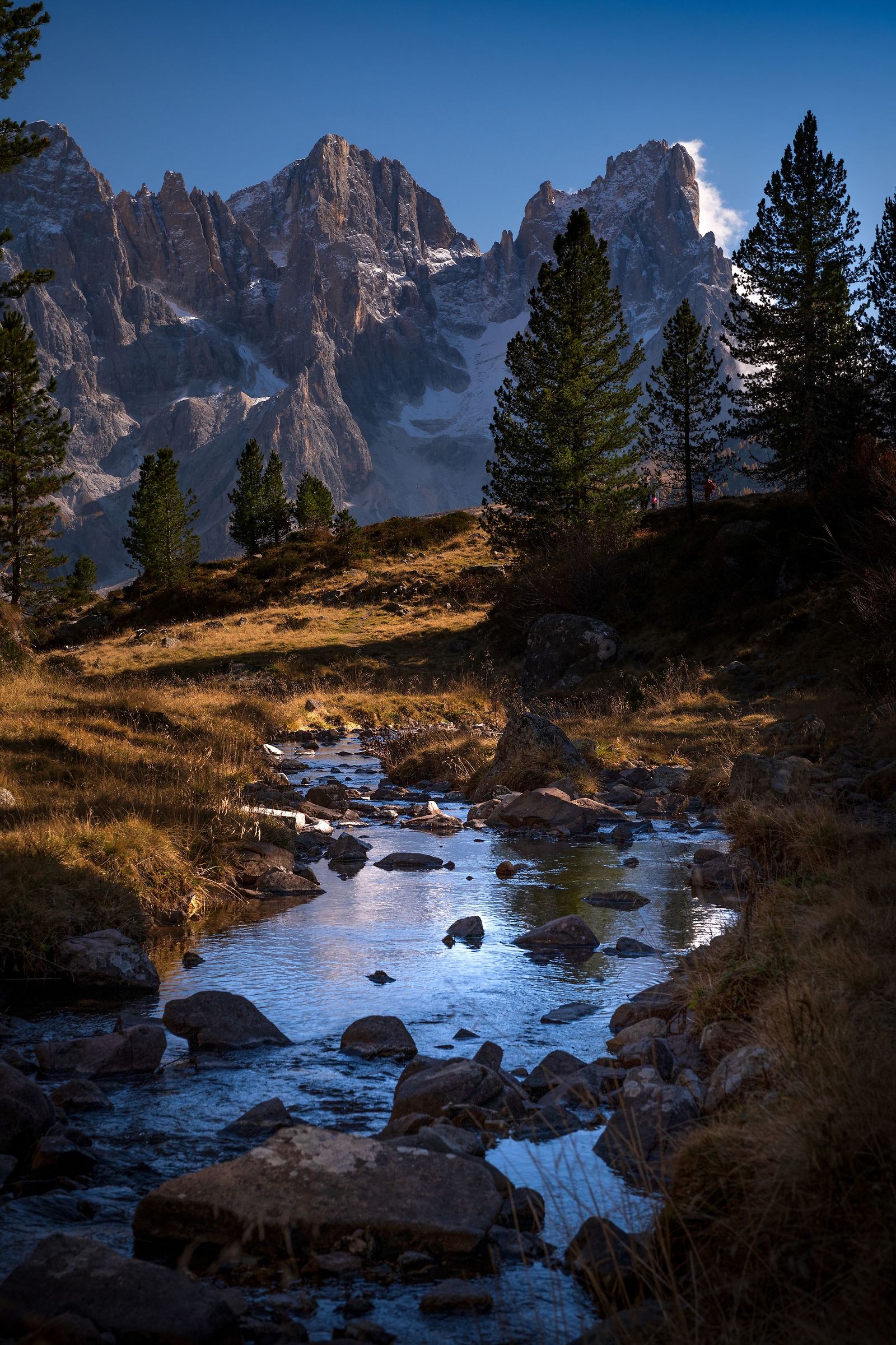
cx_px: 448
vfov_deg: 28.8
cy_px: 672
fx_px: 2613
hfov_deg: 19.5
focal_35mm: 70
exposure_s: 1/250
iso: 200
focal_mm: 70
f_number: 10
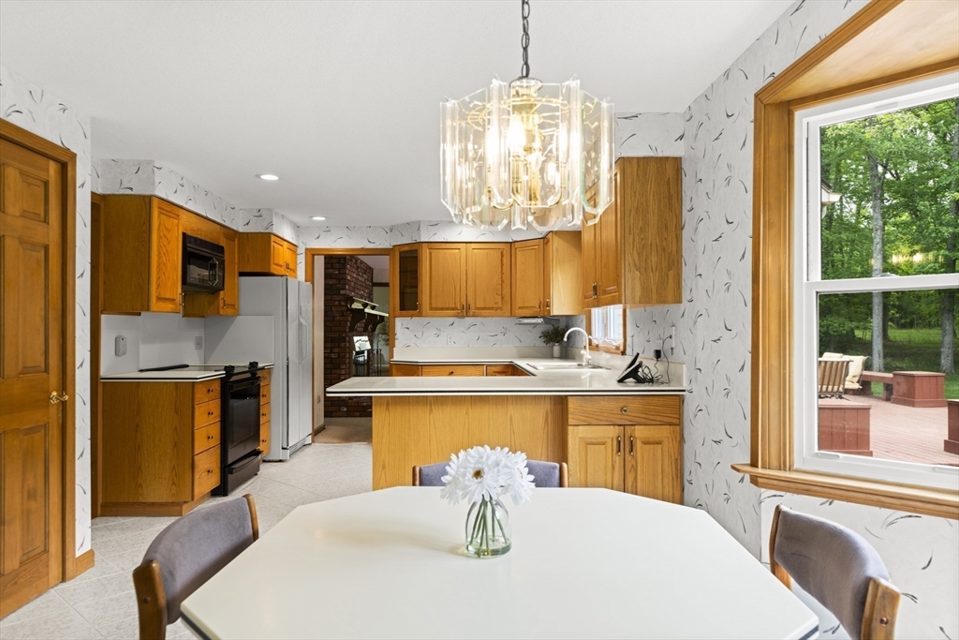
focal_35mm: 24
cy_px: 320
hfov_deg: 73.7
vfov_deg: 53.1
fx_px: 639
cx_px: 480
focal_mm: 24
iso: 400
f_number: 7.1
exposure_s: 1/10
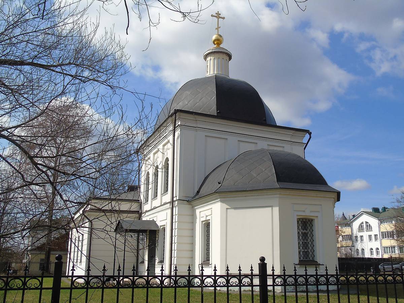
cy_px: 152
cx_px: 202
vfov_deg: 41.8
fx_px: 397
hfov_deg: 54.0
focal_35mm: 34
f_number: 3.9
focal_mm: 6.1
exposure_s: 1/1000
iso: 80
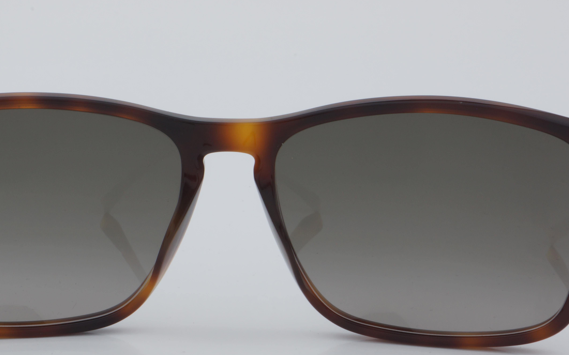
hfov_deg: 17.6
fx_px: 1841
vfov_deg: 11.0
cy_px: 213
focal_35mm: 119
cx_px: 226
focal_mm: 55
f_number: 32
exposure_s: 1/4
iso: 100
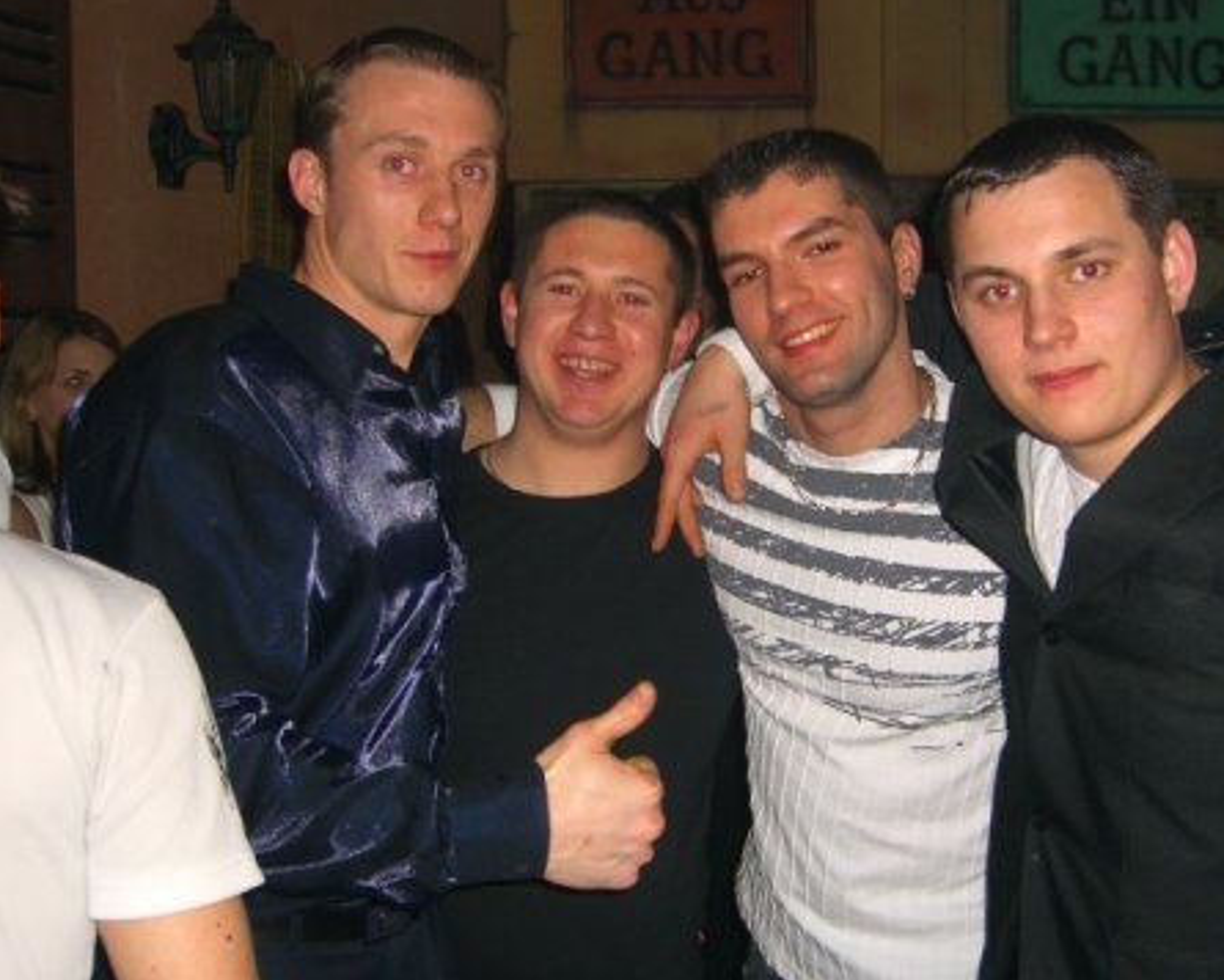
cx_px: 734
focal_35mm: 50
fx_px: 1811
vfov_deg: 30.2
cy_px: 523
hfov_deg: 37.2
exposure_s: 1/60
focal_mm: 7.9
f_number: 2.8
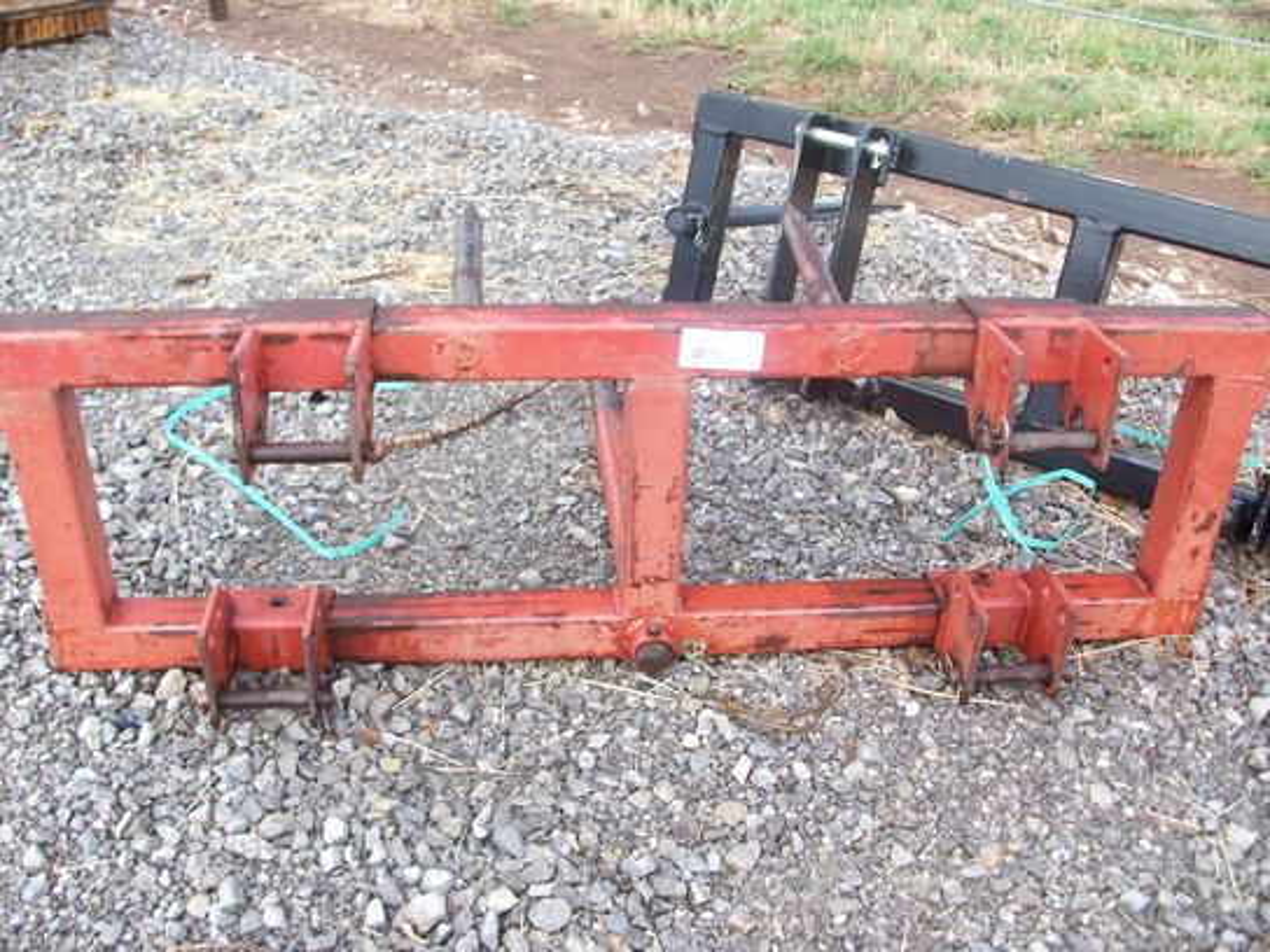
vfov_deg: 41.8
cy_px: 476
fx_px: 1247
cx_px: 635
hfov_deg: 54.0
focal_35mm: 34
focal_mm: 5.7
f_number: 2.8
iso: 64
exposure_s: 1/123
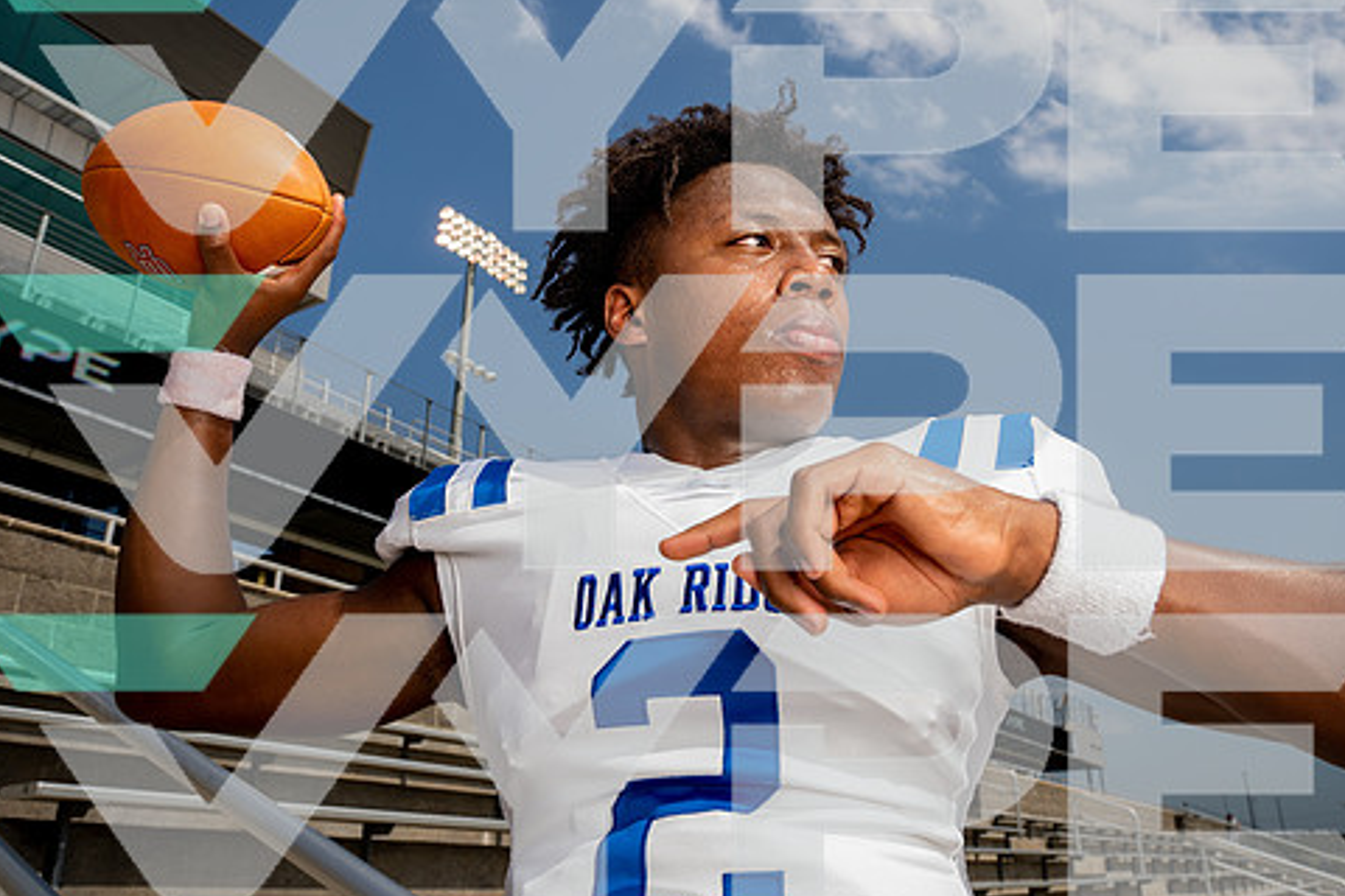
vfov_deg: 44.9
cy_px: 424
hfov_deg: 63.7
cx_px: 687
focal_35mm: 29
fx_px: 1083
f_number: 8
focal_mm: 24
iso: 50
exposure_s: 1/250
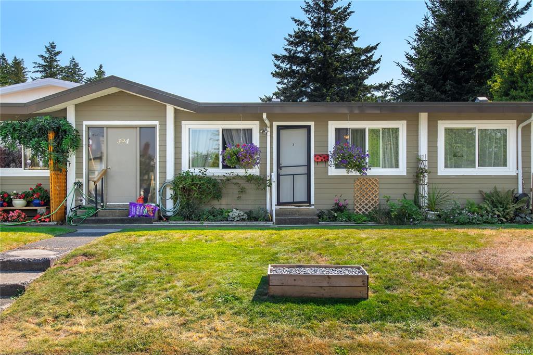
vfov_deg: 36.8
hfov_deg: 53.1
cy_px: 178
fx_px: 533
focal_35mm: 36
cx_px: 266
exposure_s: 1/500
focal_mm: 24
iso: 320
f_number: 10
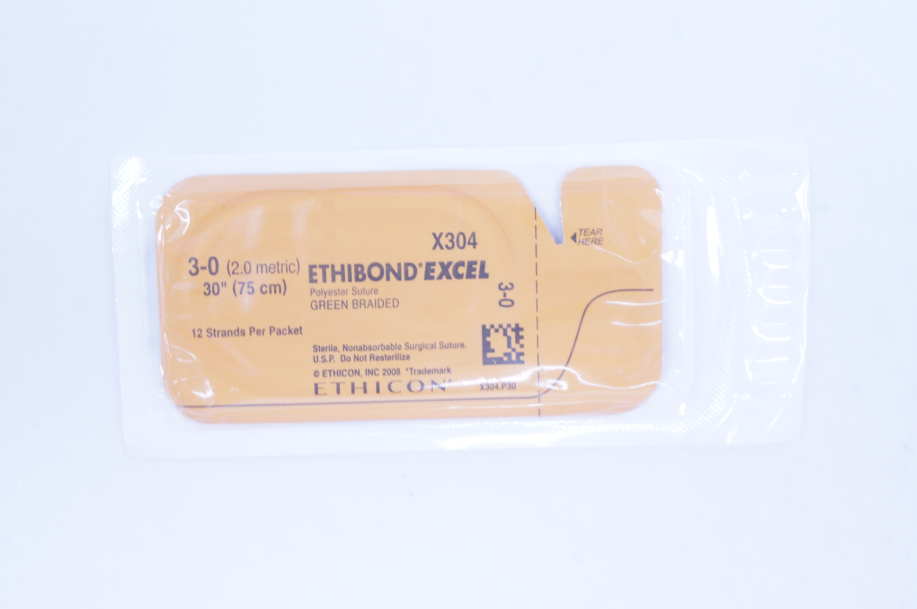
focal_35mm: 56
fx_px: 1412
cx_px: 458
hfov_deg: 36.0
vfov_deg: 24.3
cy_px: 304
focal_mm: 37
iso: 400
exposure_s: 1/13
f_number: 11
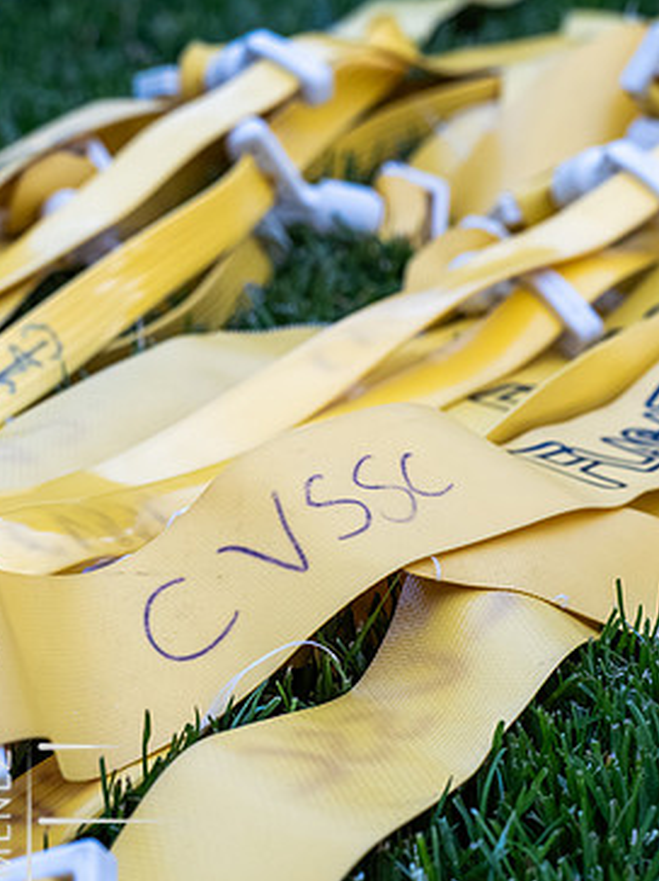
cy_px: 460
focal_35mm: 99
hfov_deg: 14.9
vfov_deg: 19.9
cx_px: 314
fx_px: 2519
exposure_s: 1/100
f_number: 5
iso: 800
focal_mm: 40
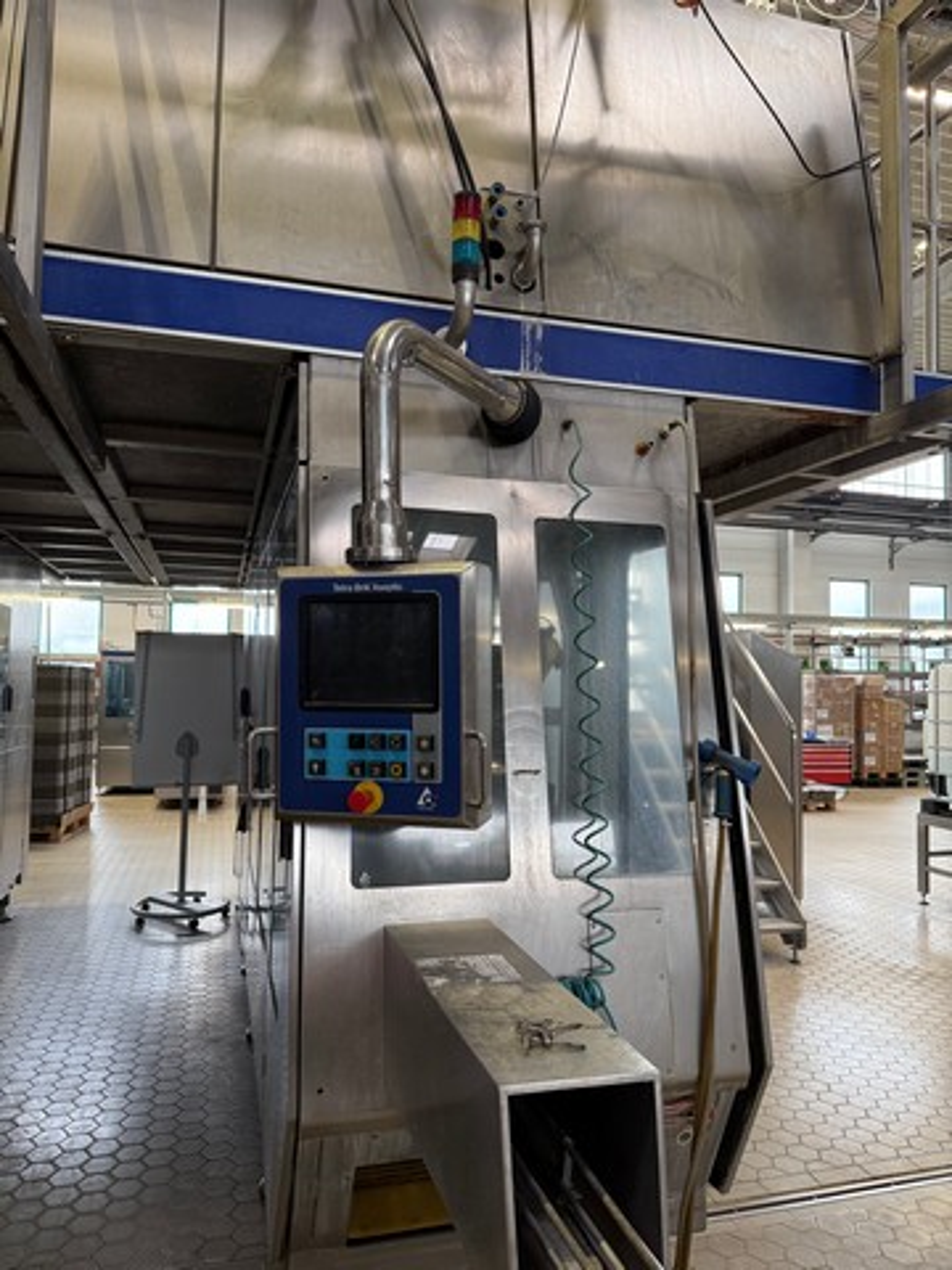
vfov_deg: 71.6
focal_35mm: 24
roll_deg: -1.2
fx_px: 880
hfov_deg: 56.8
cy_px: 635
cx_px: 476
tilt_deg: +2.8
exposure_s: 1/100
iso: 250
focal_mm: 6.76
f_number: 1.78
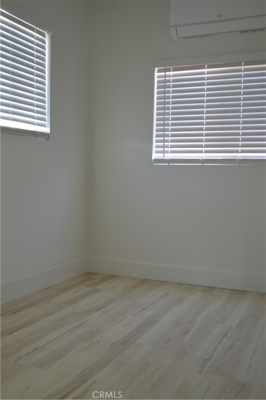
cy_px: 200
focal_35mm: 39
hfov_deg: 34.1
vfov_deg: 49.6
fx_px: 433
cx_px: 133
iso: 400
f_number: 4.2
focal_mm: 26
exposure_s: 1/30
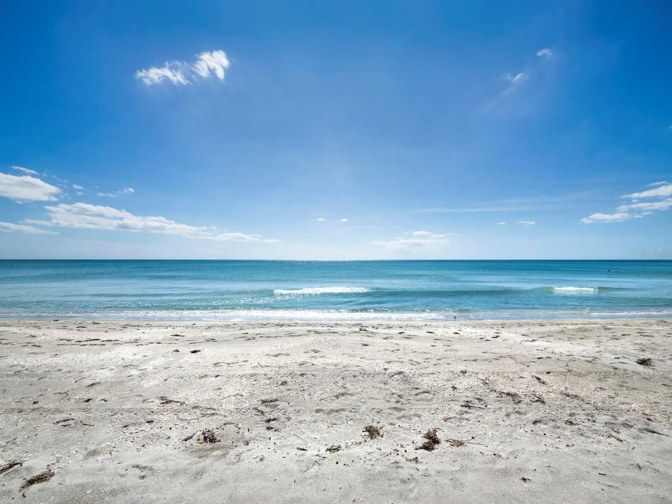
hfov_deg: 102.0
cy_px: 252
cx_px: 336
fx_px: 272
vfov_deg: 85.7
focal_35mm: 14
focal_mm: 7
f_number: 10
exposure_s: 1/2000
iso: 400
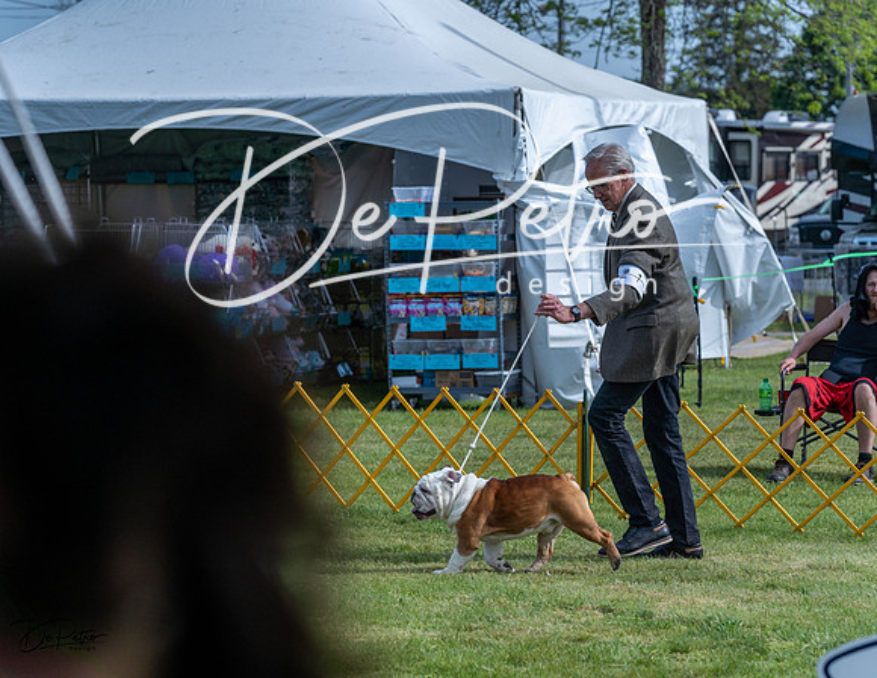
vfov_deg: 10.5
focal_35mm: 143
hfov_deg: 13.6
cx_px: 438
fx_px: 3670
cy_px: 339
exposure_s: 1/1250
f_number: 5.6
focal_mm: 130
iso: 200
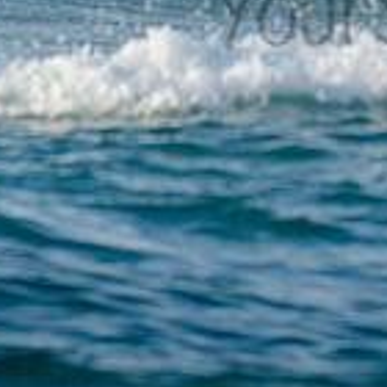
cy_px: -123
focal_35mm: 2166
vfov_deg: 0.8
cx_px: 671
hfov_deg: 0.8
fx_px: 27397
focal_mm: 500
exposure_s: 1/2000
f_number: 5.6
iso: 400
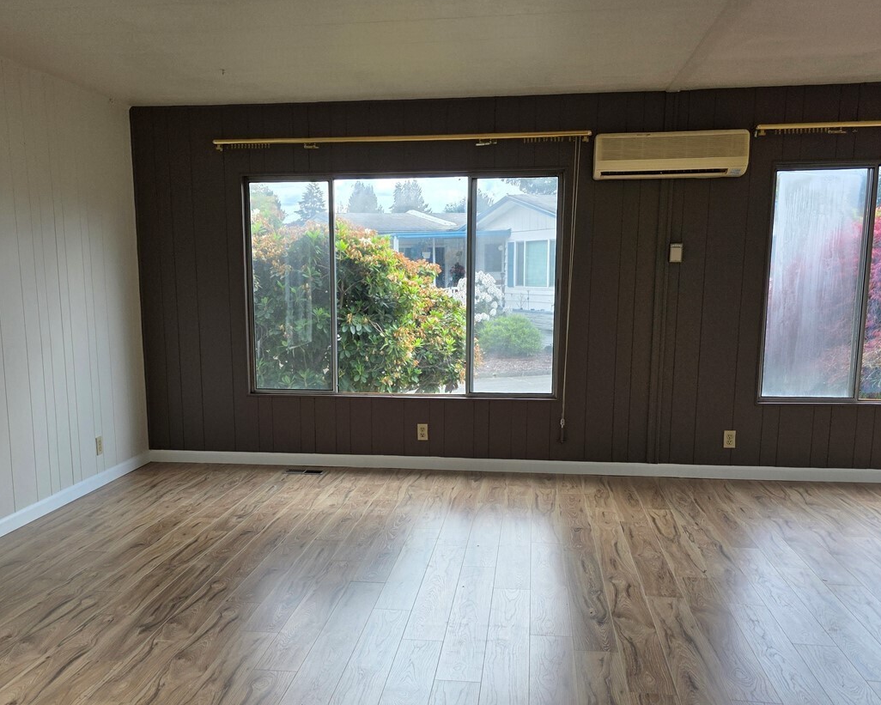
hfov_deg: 51.4
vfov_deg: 41.8
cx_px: 384
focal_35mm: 35
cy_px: 451
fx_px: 913
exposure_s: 1/359
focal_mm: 6.3
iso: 50
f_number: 1.7
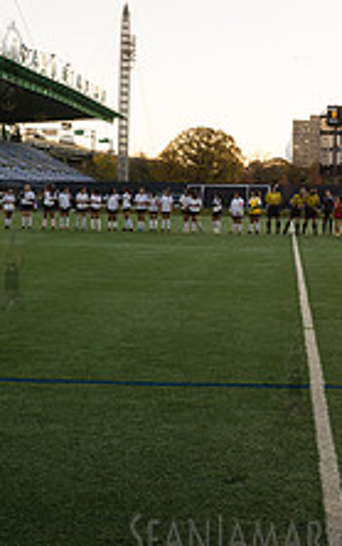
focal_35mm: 64
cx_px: 295
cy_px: 216
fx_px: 953
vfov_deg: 31.9
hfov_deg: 20.0
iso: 250
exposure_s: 1/200
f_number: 5
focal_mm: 24
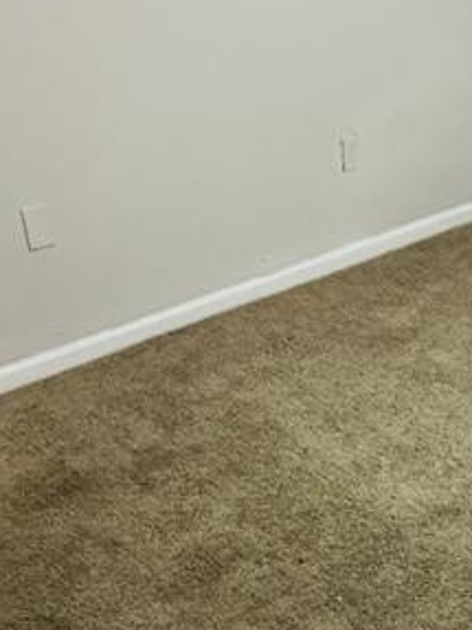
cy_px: 391
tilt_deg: -28.1
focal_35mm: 58
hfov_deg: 24.0
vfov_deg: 33.1
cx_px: 485
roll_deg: +0.7
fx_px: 1055
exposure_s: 1/30
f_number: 1.6
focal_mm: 5.1
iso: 500
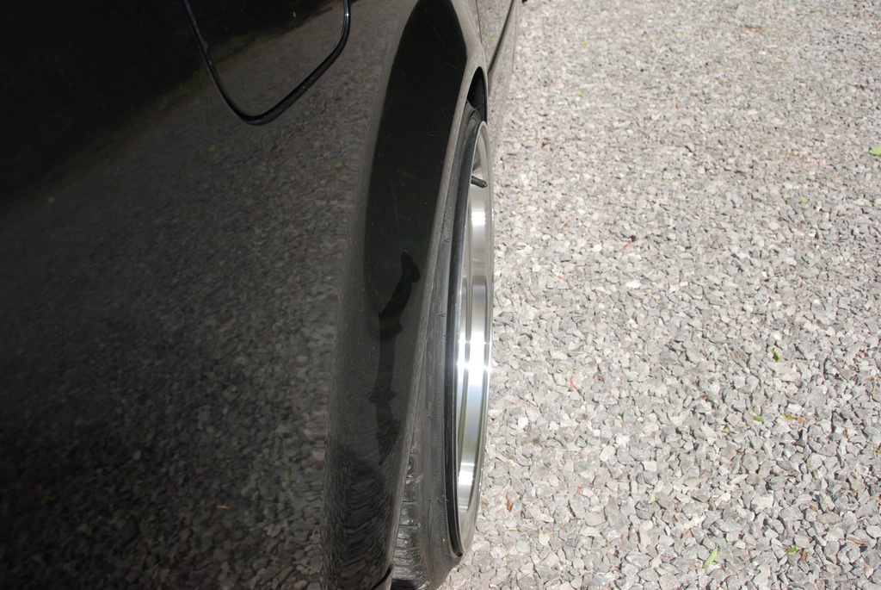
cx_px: 440
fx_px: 735
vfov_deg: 43.7
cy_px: 295
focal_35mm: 30
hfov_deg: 61.9
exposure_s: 1/200
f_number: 8
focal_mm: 20
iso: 100
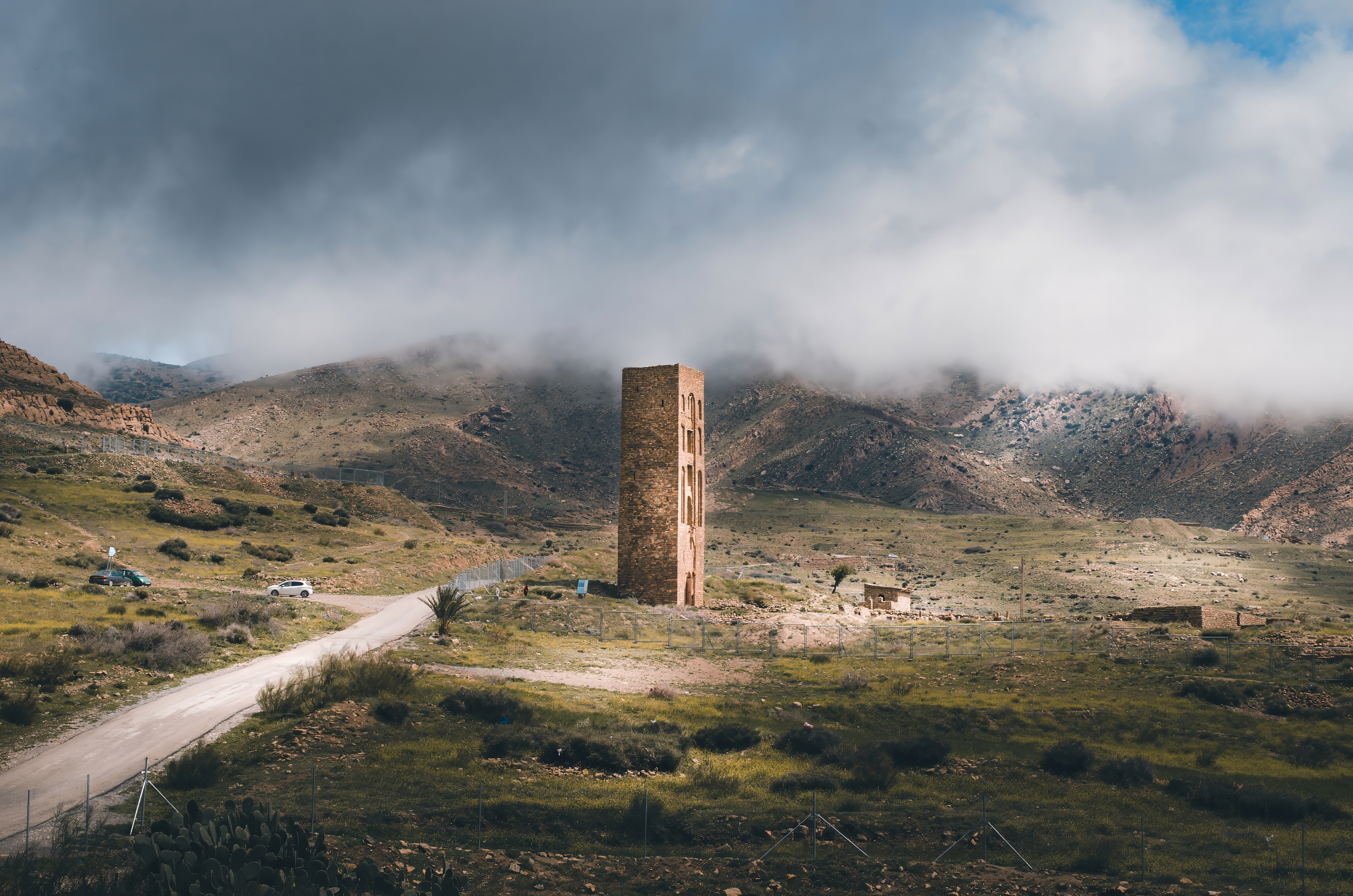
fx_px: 2532
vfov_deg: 20.1
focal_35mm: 68
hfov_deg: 29.9
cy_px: 448
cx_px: 676
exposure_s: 1/500
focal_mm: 45
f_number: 8
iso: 125
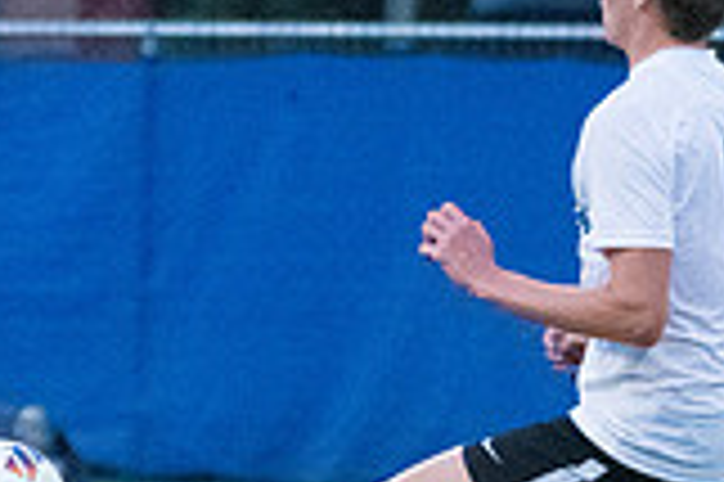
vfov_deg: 1.2
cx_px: -558
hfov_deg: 1.8
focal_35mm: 1134
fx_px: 22782
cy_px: 90
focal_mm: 210
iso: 6400
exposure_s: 1/2000
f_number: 5.6
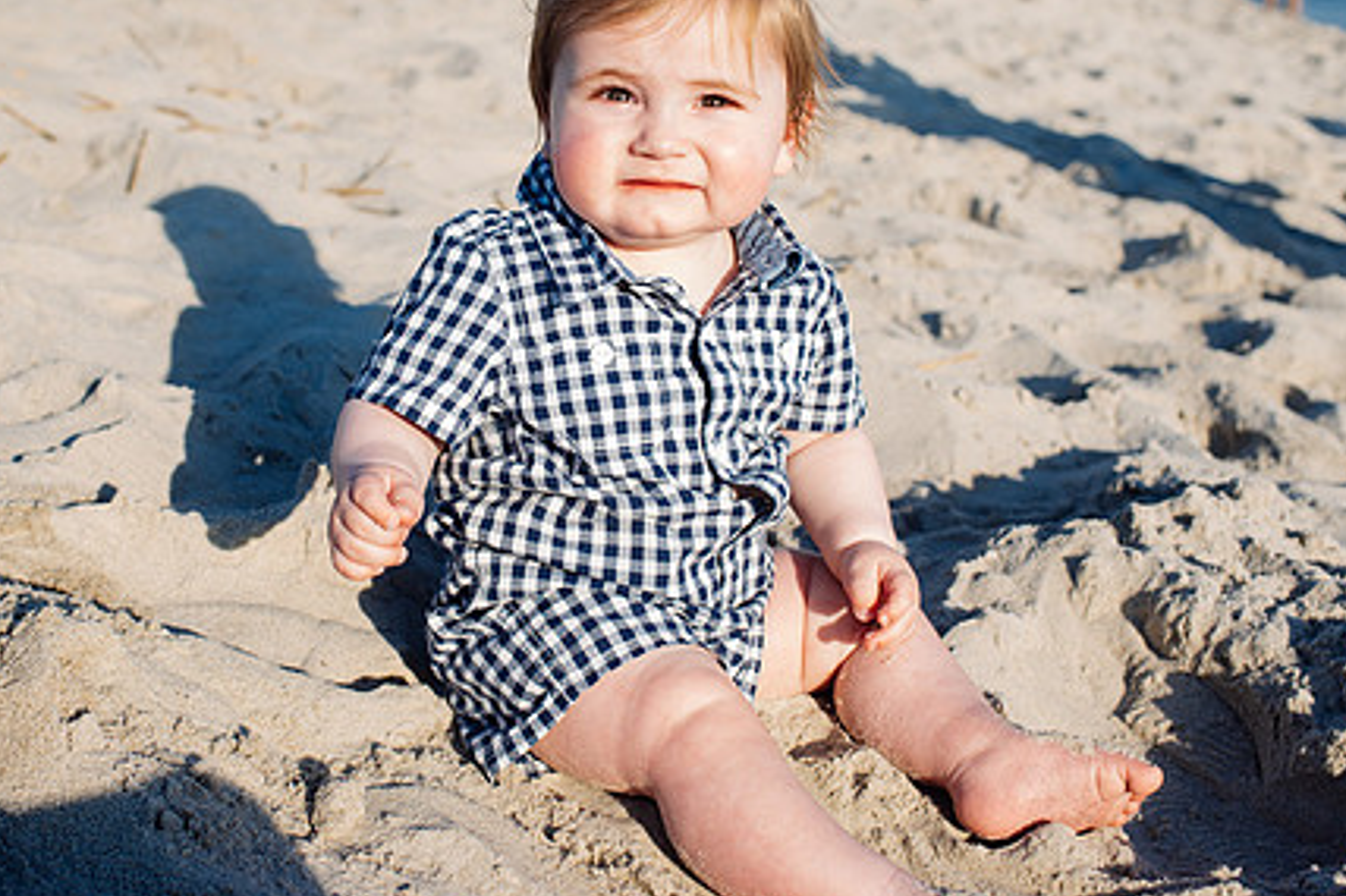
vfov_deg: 26.4
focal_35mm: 51
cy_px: 324
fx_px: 1906
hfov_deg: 38.7
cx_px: 530
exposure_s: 1/500
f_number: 4.5
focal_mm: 35
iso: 160
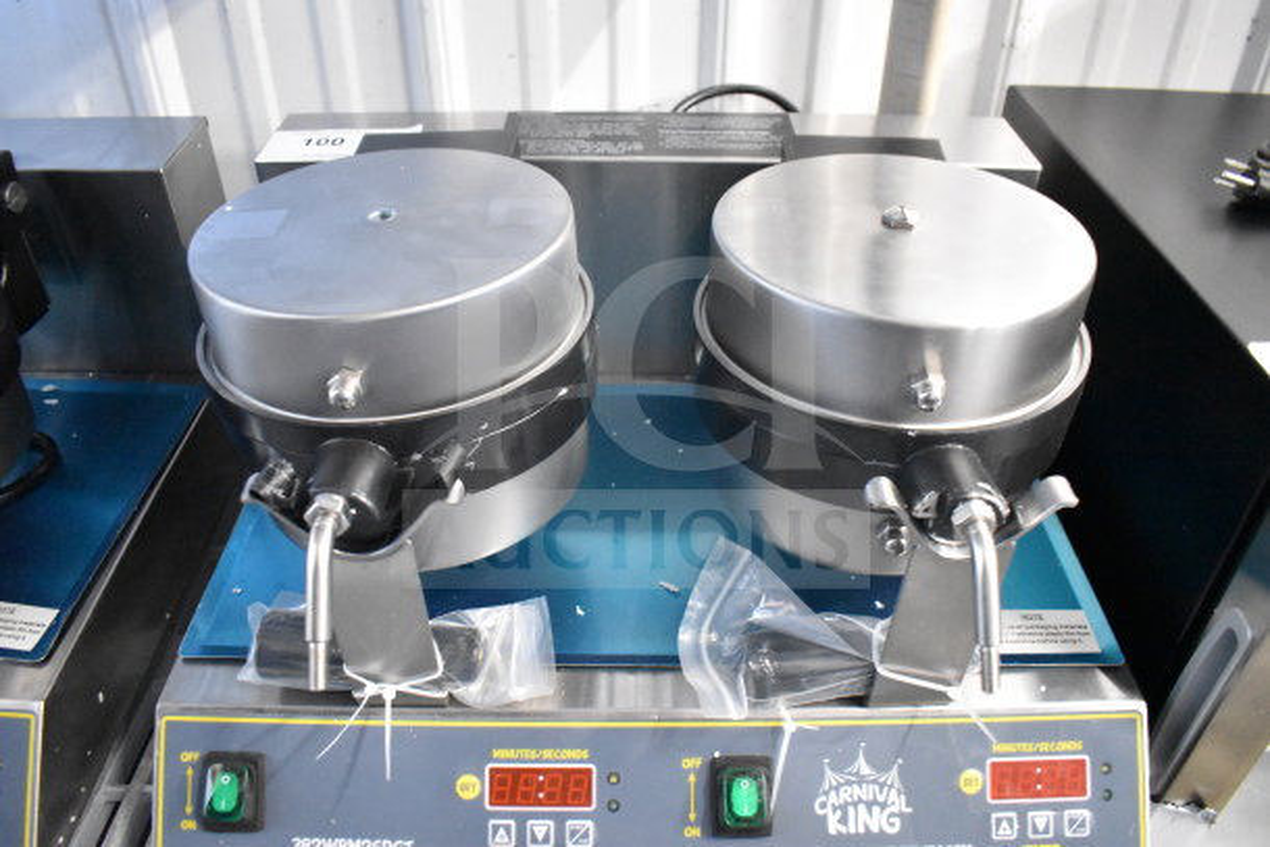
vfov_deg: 48.0
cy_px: 424
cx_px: 635
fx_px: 953
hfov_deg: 67.4
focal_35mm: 27
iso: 9000
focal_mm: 18
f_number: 3.5
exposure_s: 1/30
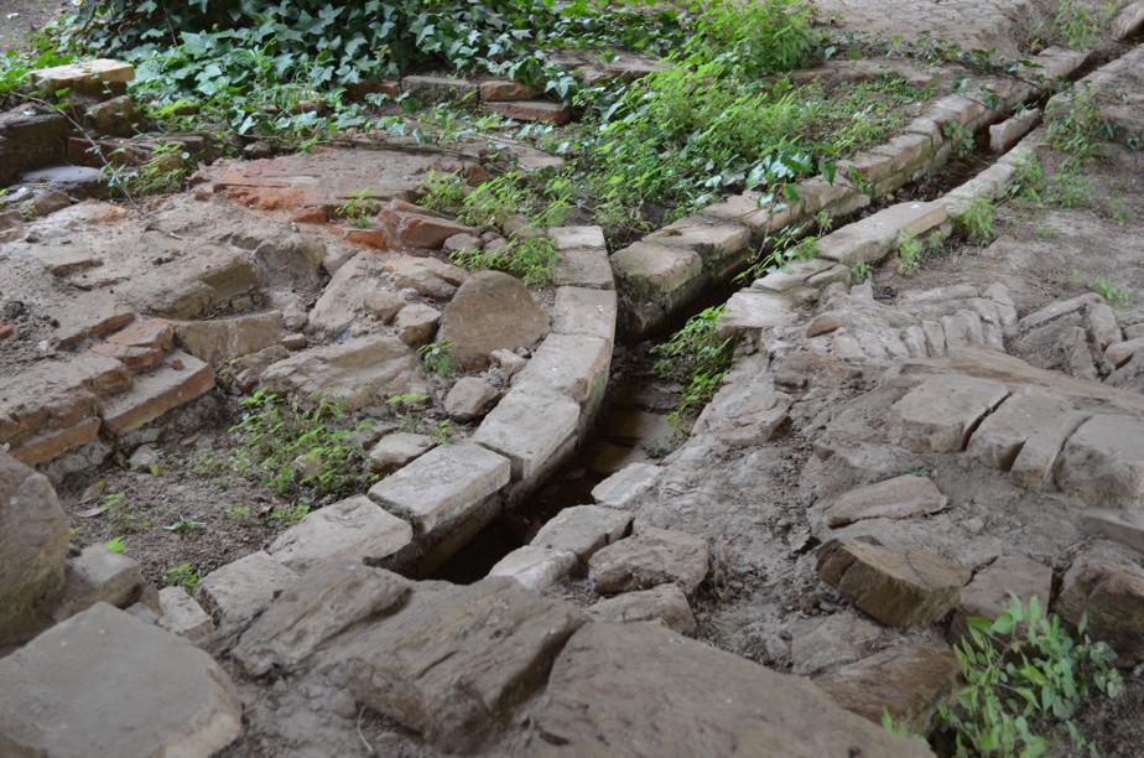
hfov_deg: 39.0
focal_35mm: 51
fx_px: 1617
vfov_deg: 26.4
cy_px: 379
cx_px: 572
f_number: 5
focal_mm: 34
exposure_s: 1/60
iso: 720
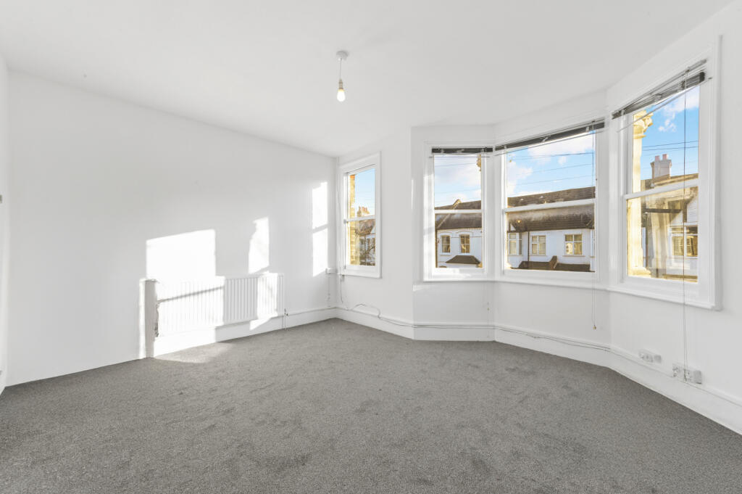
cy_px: 247
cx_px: 371
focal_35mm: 14
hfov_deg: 104.3
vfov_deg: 81.1
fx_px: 288
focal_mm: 14
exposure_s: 1/10
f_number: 16
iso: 200
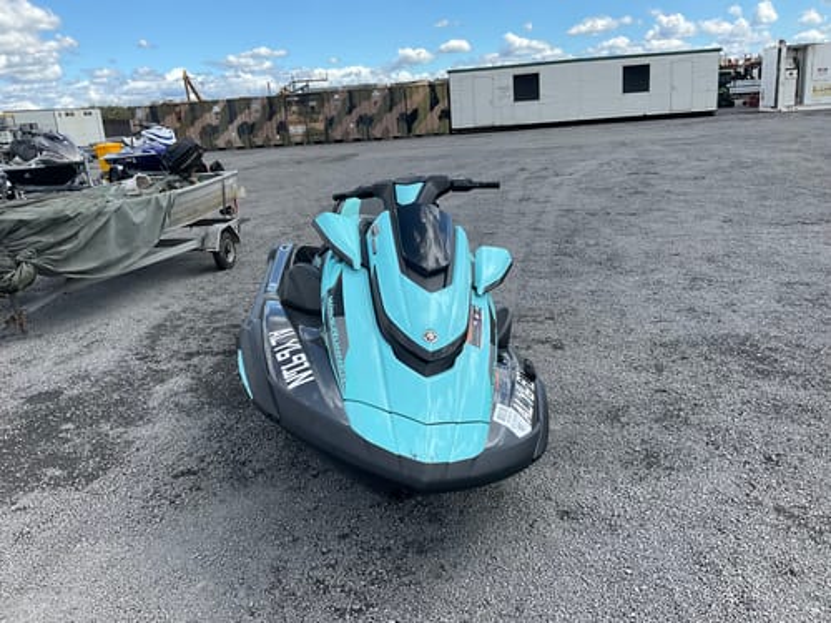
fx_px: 696
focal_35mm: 29
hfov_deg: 61.7
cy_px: 312
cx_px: 416
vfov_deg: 48.2
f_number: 1.8
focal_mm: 3
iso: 25
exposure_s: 1/1451
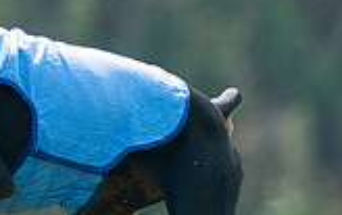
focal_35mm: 2140
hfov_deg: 1.0
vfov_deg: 0.6
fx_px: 19973
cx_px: -152
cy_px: -78
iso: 3200
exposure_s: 1/4000
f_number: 6.3
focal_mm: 594
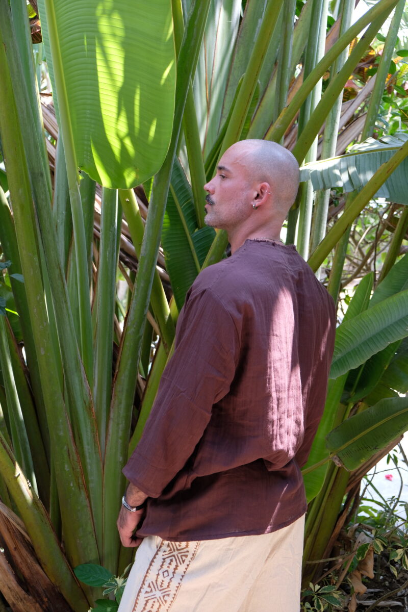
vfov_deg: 45.4
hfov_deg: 31.2
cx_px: 204
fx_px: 731
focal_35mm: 43
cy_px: 306
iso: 320
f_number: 3.2
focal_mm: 28.9
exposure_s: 1/200
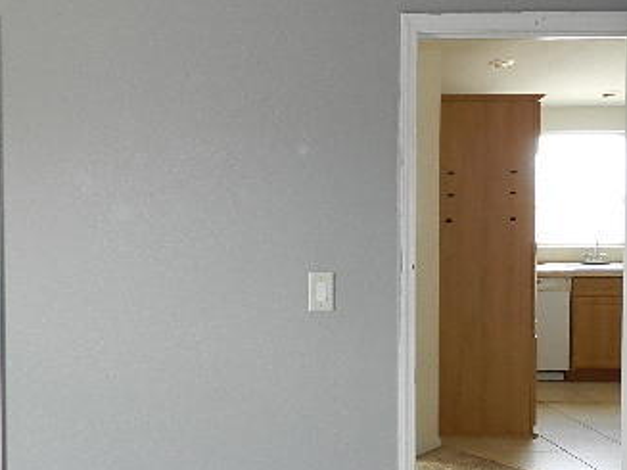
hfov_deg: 40.5
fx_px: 815
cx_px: 134
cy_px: 215
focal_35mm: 45
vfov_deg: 32.1
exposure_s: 1/40
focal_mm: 4
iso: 160
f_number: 3.4
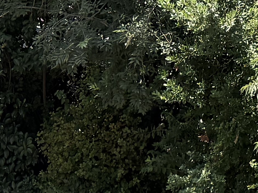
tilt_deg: -4.4
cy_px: -256
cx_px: 346
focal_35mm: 147
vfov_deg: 9.1
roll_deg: +1.9
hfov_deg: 12.9
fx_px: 1095
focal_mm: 6.76
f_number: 1.78
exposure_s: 1/2110
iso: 100
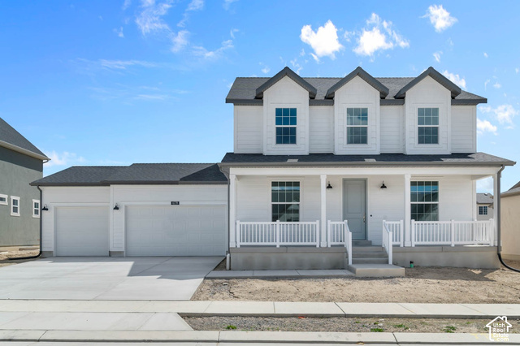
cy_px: 173
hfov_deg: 65.5
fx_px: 404
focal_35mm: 28
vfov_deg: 46.4
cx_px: 260
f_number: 8
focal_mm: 28
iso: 320
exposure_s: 1/1000
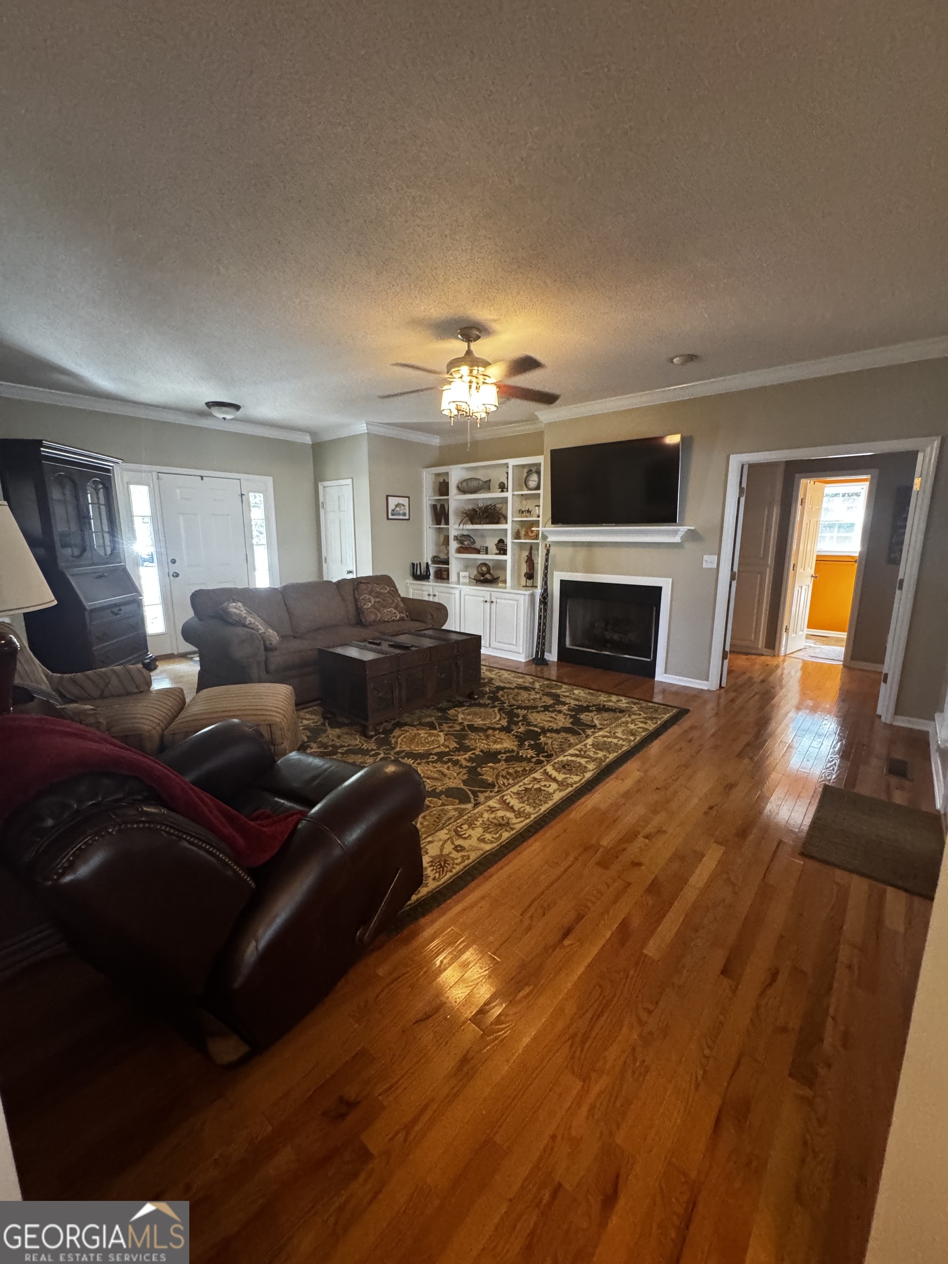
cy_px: 632
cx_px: 474
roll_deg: -0.3
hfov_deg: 85.7
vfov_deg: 102.1
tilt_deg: -11.3
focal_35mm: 14
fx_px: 511
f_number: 2.2
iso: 1000
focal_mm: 2.22
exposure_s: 1/60
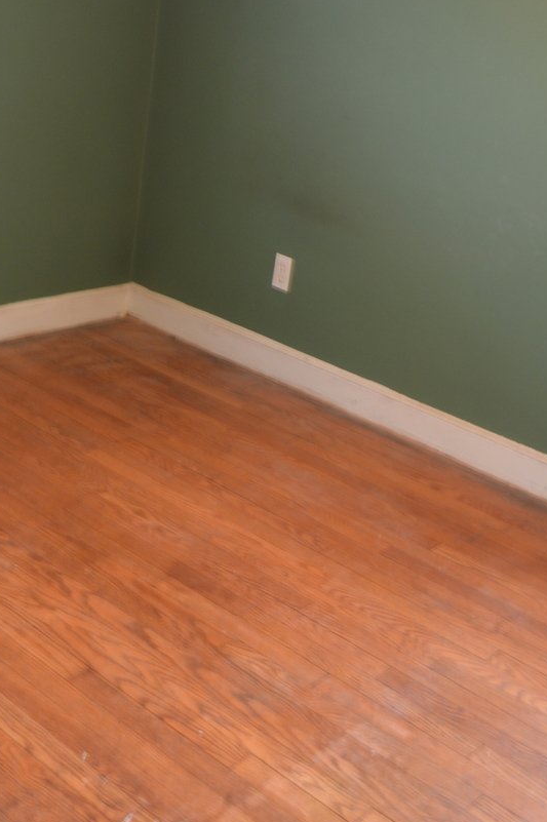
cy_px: 122
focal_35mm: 47
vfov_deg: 39.3
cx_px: 361
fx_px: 1082
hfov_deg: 28.2
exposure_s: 1/2.5
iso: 100
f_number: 2.8
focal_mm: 11
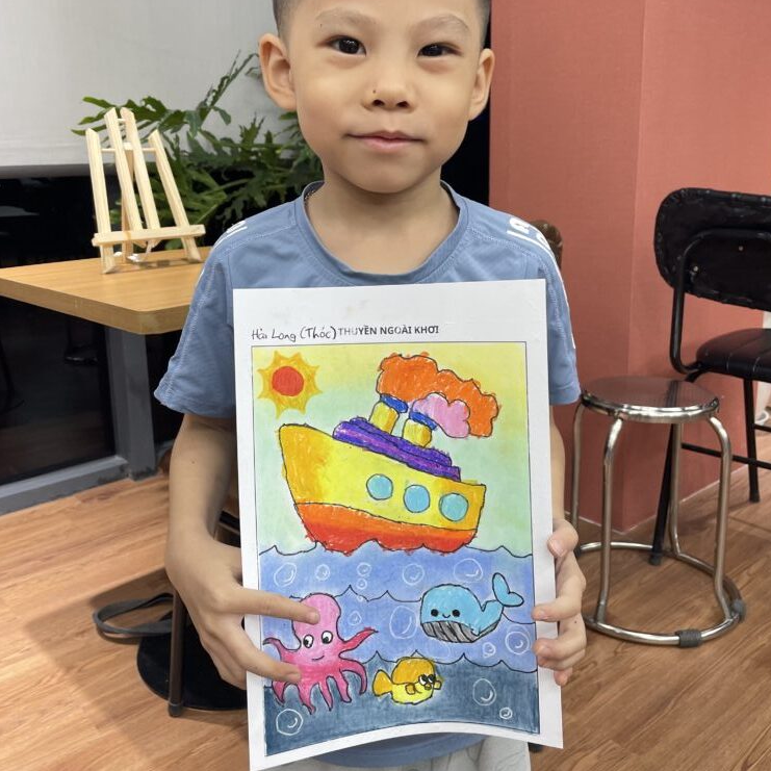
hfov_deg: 52.5
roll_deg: +1.7
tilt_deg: -12.1
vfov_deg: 52.3
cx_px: 388
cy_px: 328
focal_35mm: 31
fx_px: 781
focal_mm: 4.2
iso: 125
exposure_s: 1/100
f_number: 1.6
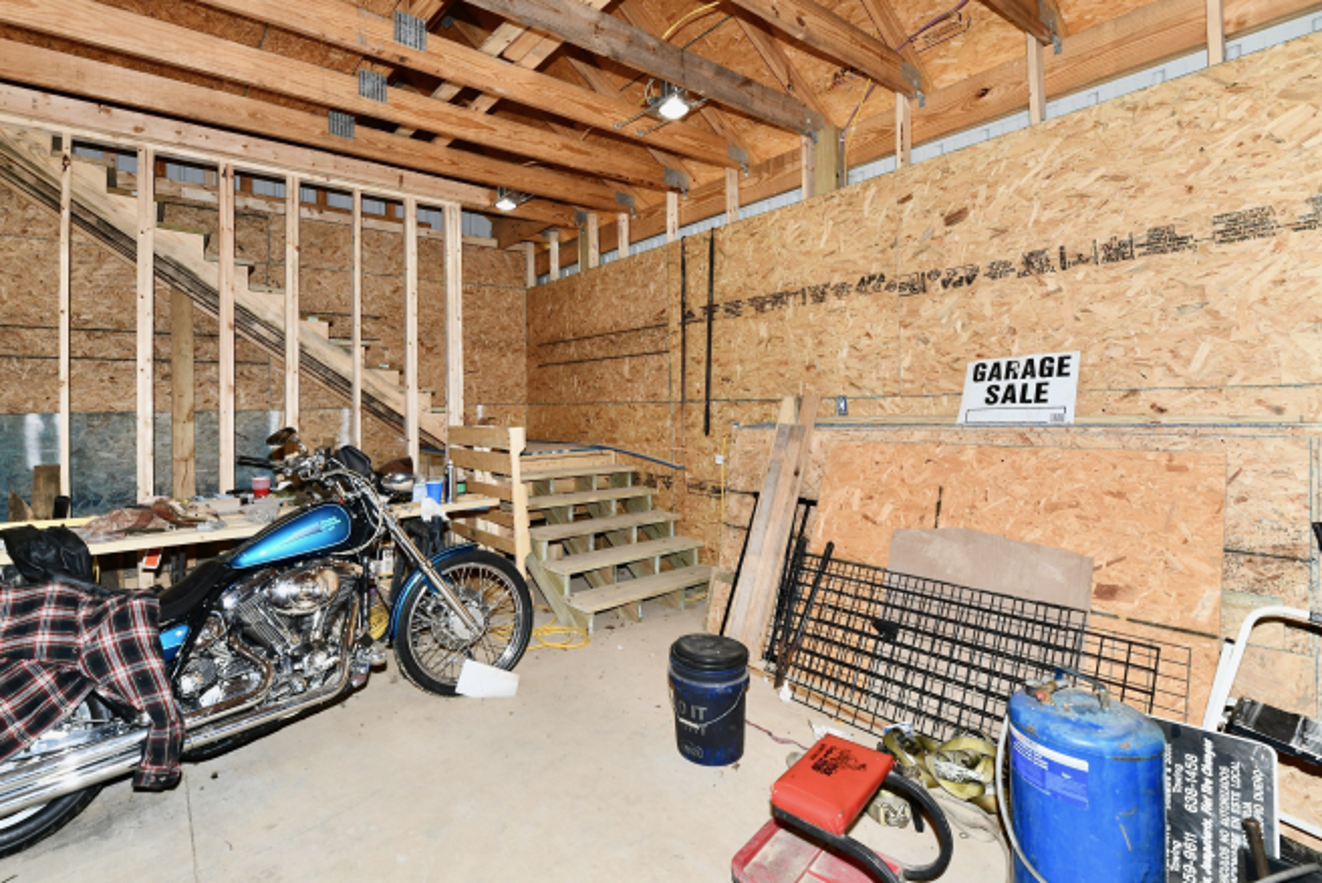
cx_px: 592
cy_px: 419
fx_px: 588
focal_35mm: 16
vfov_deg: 73.8
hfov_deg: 96.4
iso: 640
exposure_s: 1/60
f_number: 6.3
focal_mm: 14
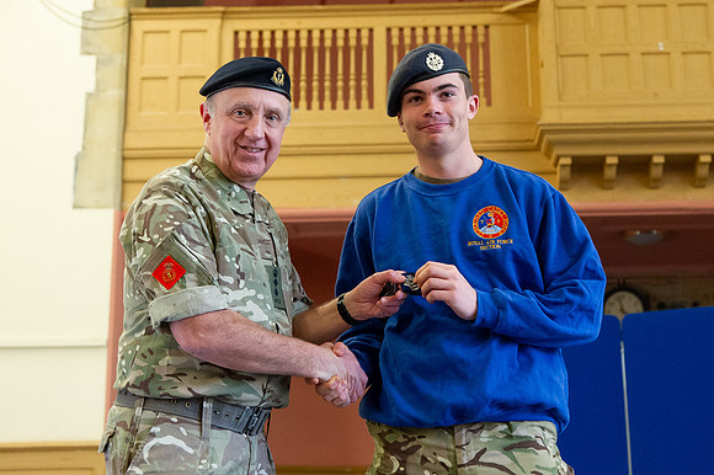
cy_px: 200
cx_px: 399
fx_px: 1225
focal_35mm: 62
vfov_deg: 21.9
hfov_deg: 32.5
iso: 5000
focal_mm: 50
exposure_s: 1/160
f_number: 4.5
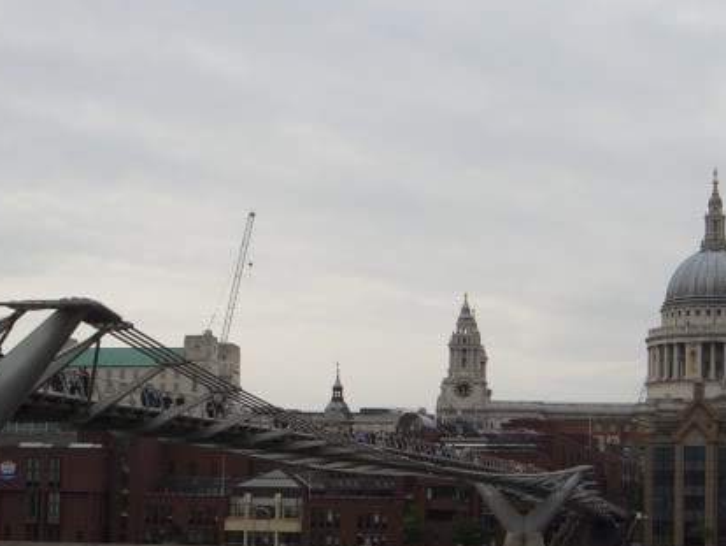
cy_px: 348
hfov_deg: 23.0
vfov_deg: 17.4
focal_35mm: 85
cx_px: 424
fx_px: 1784
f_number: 5.6
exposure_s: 1/250
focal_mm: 11.4
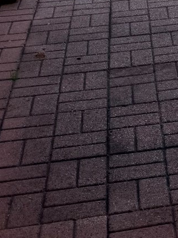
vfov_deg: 14.9
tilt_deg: -6.1
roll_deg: -1.3
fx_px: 795
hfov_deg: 11.5
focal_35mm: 116
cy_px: -184
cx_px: 357
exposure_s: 1/1727
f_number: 1.78
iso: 80
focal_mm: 6.76
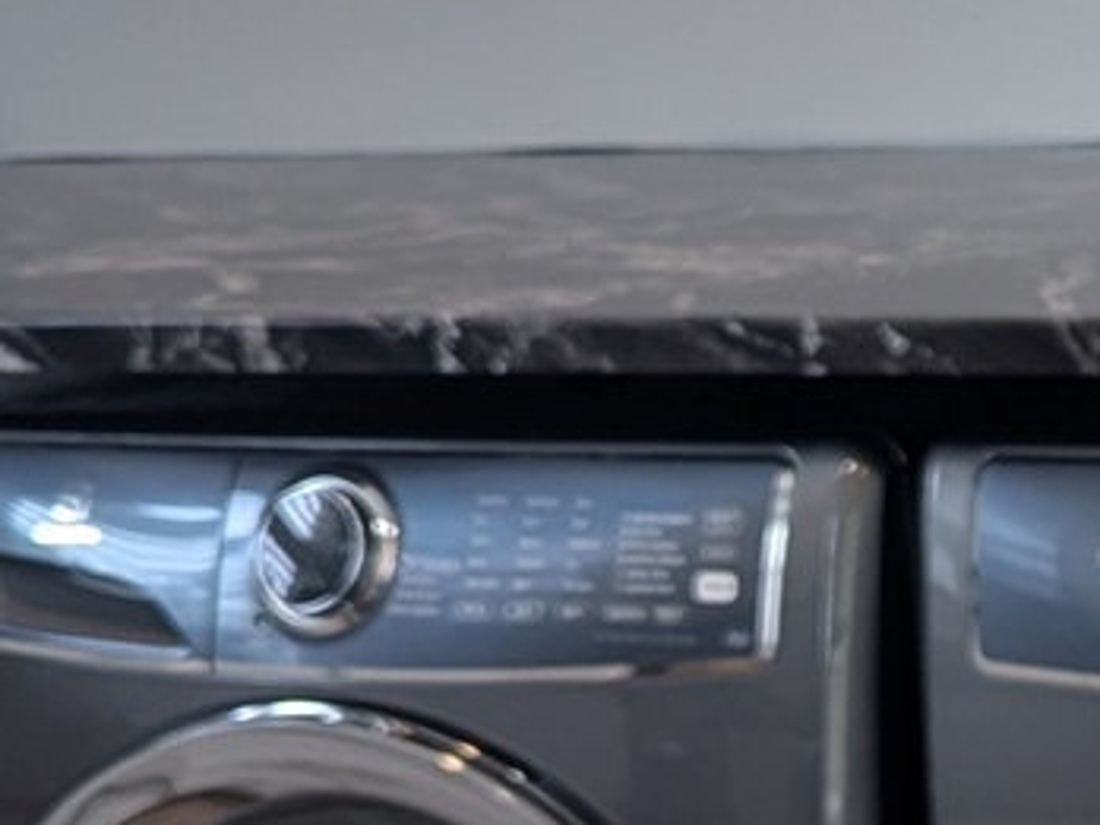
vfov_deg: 9.3
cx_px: 1882
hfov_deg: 11.6
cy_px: 752
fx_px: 5053
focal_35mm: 159
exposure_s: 1/40
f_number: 1.85
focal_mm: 6.81
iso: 76
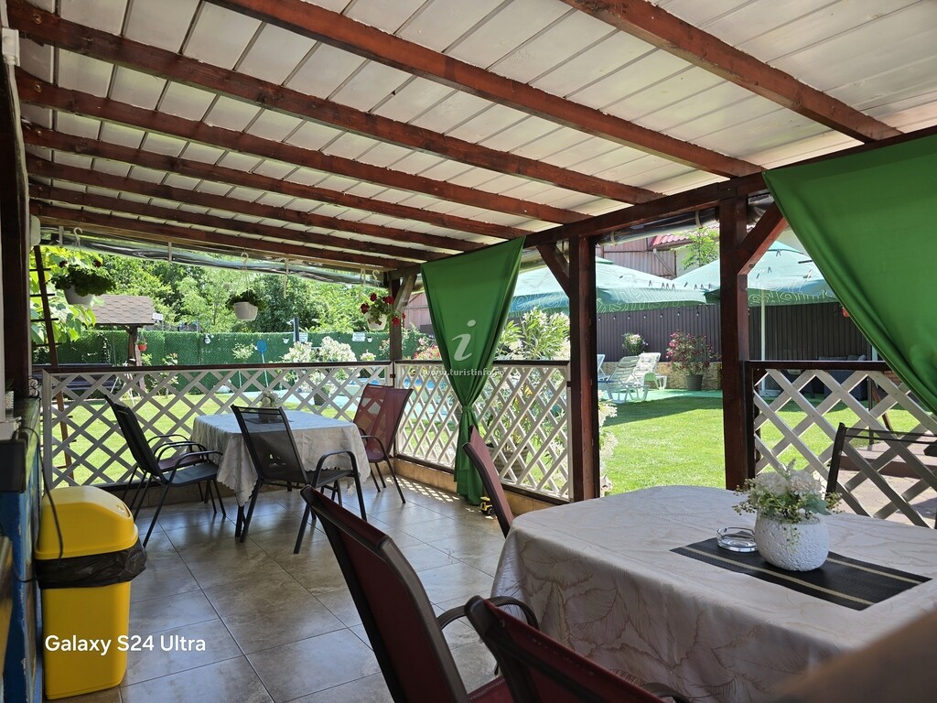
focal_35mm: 23
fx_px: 623
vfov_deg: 58.9
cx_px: 468
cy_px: 352
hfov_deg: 73.9
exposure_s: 1/180
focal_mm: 6.3
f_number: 1.7
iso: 12
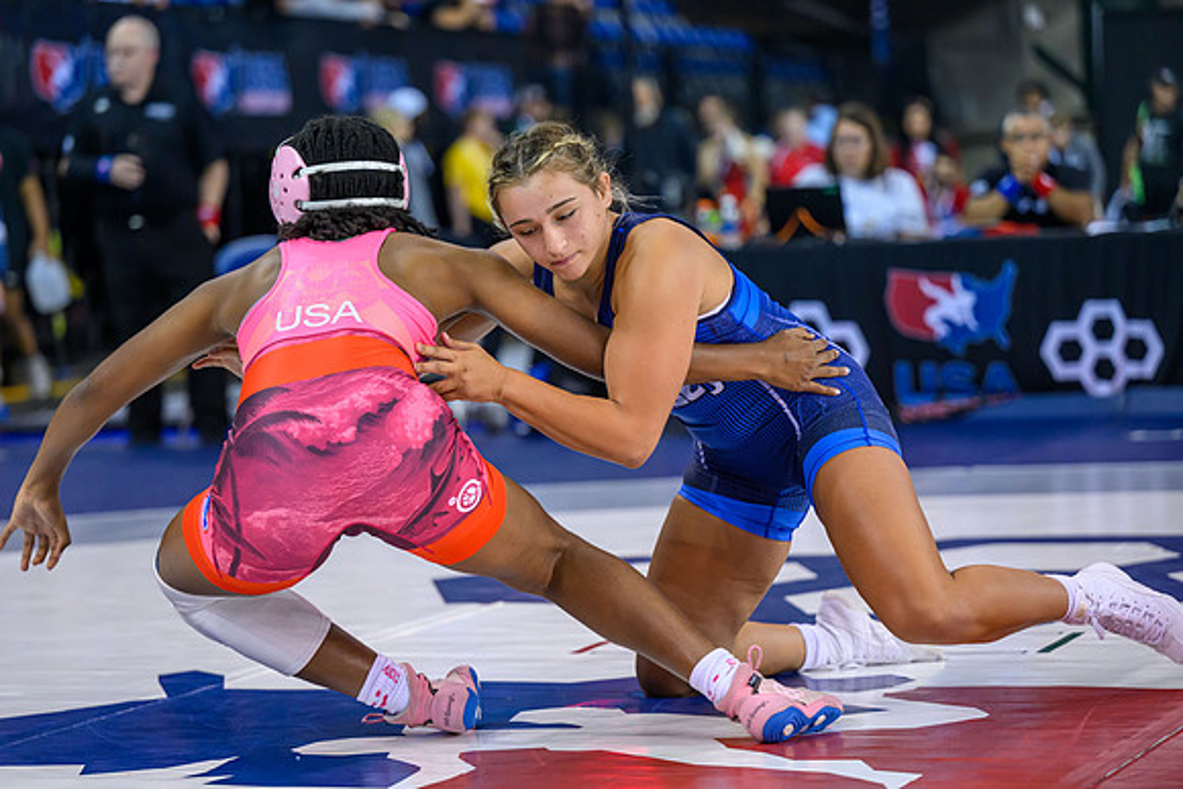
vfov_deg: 12.1
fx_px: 3718
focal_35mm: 113
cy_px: 395
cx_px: 602
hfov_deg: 18.1
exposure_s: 1/800
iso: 3200
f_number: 2.8
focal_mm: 110
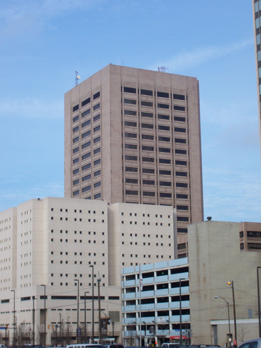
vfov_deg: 23.8
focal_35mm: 82
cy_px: 174
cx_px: 130
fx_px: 824
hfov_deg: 18.0
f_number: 4
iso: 80
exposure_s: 1/583
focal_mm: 13.5
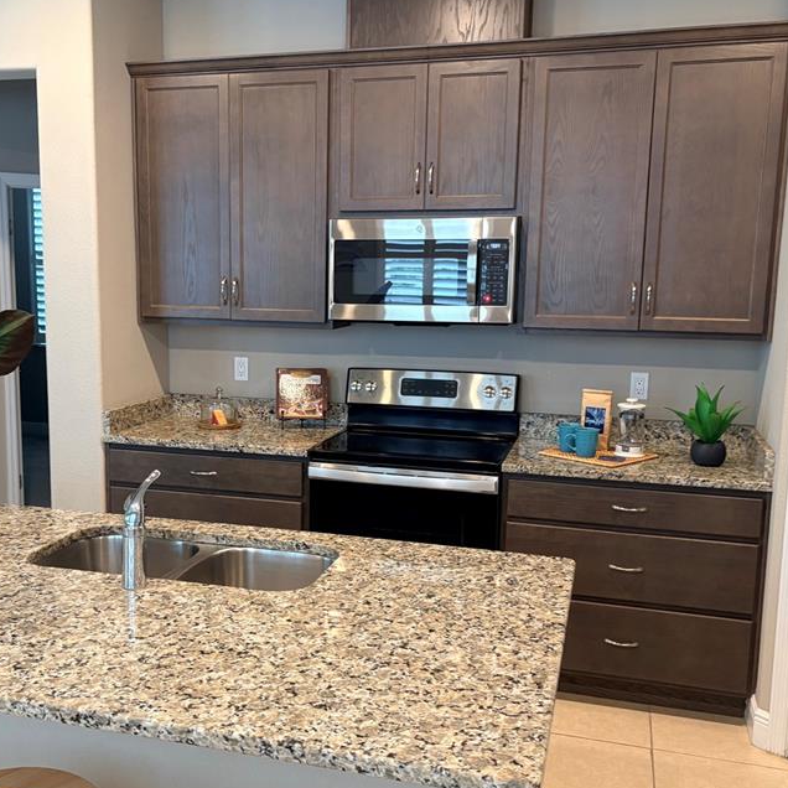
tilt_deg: -7.3
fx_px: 953
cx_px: 318
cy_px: 420
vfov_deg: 44.9
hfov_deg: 44.7
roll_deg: -1.9
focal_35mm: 37
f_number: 1.6
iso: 160
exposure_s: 1/60
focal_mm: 5.96
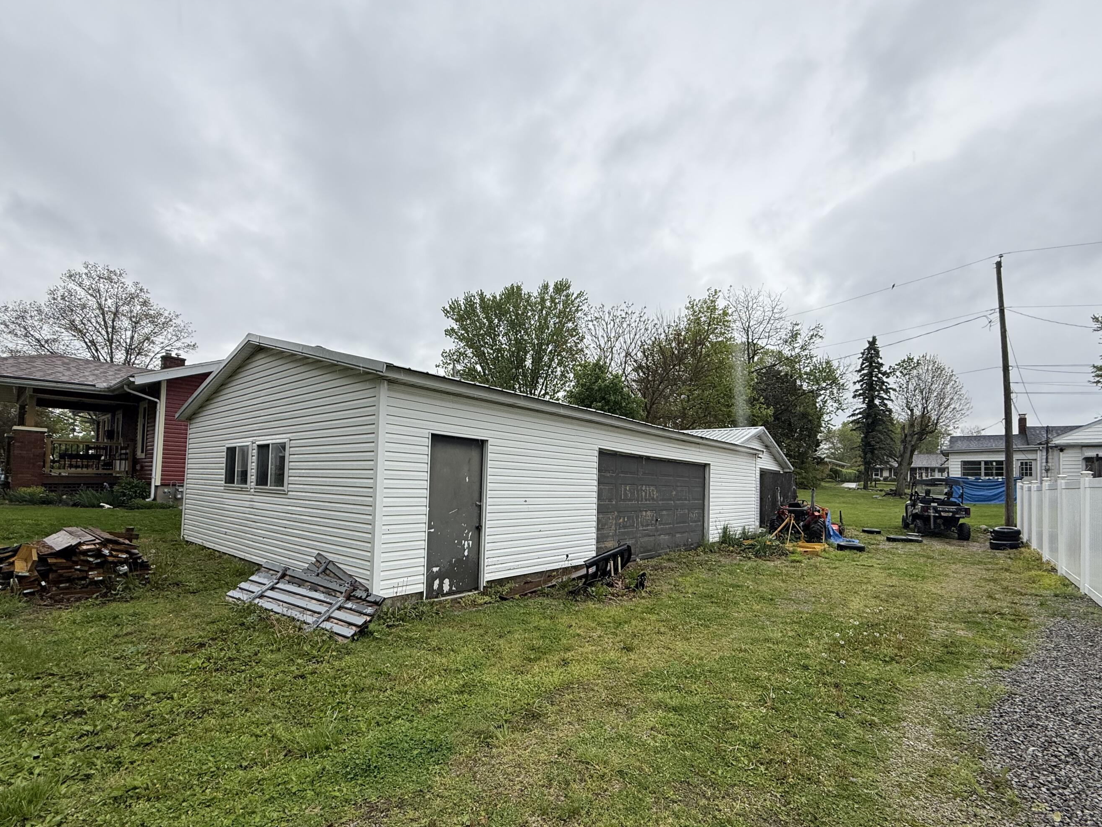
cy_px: 466
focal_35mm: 16
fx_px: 509
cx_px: 569
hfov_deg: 94.5
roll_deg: -2.3
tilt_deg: +2.2
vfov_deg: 77.7
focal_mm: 2.22
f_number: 2.2
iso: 50
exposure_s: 1/433
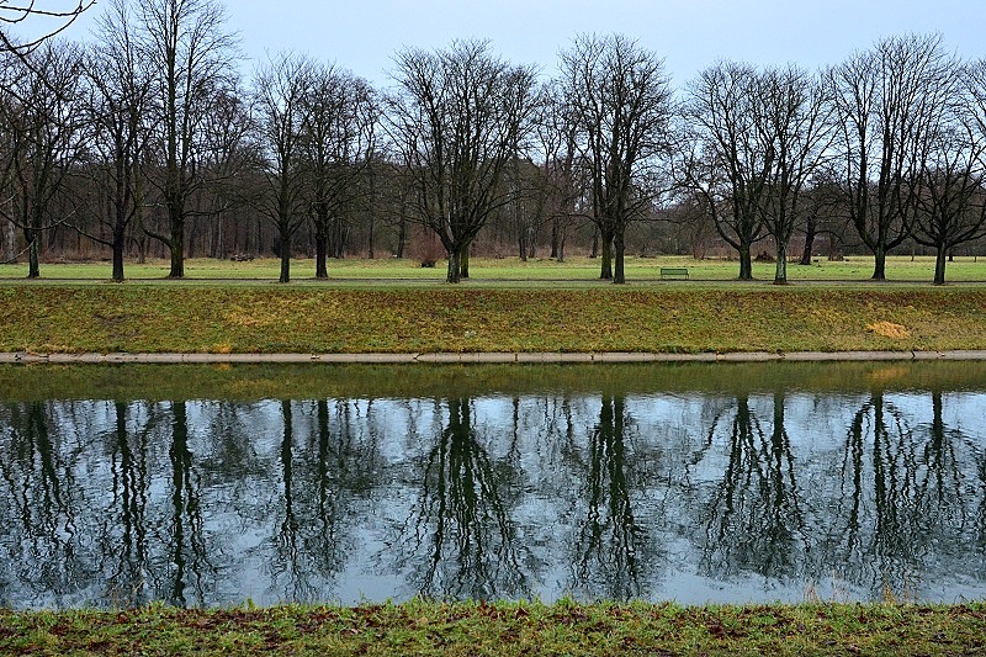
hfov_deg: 53.1
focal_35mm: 36
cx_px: 493
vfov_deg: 36.9
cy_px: 328
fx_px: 986
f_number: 9
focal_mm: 24
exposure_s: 1/125
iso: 1000
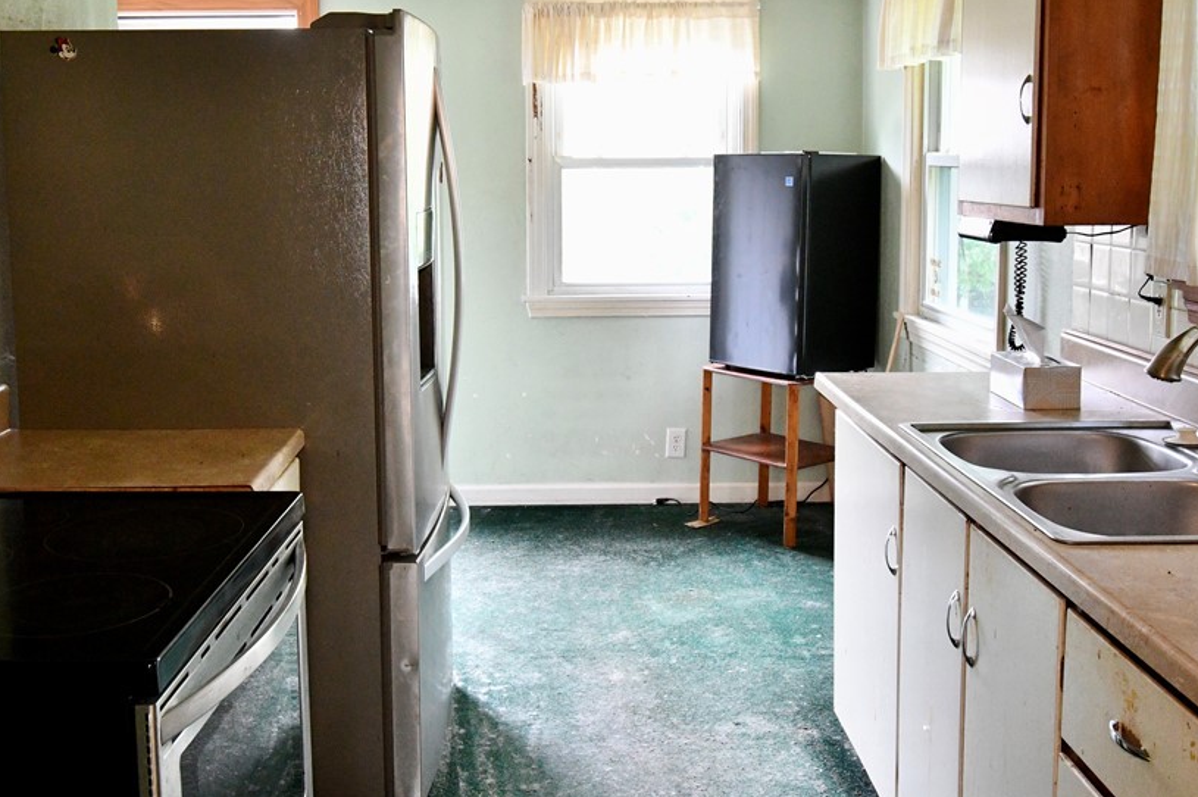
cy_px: 287
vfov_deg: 33.1
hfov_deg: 48.5
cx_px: 578
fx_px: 1330
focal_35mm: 40
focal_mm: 20
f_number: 5.6
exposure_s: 1/30
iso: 4000
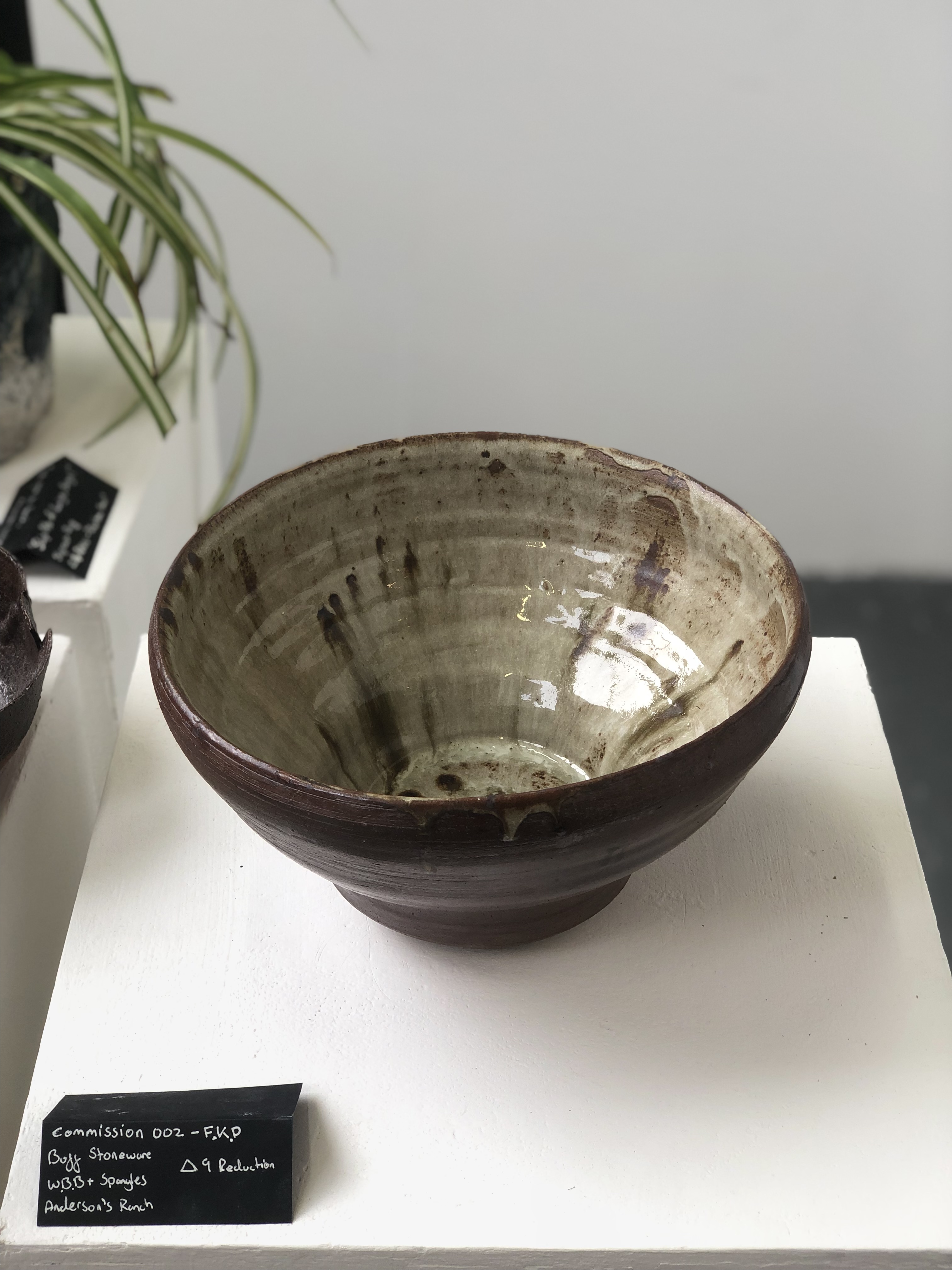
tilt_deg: -36.0
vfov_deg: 36.8
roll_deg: -0.9
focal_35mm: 52
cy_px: 635
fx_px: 1907
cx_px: 476
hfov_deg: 28.0
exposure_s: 1/50
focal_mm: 6
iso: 20
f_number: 2.4
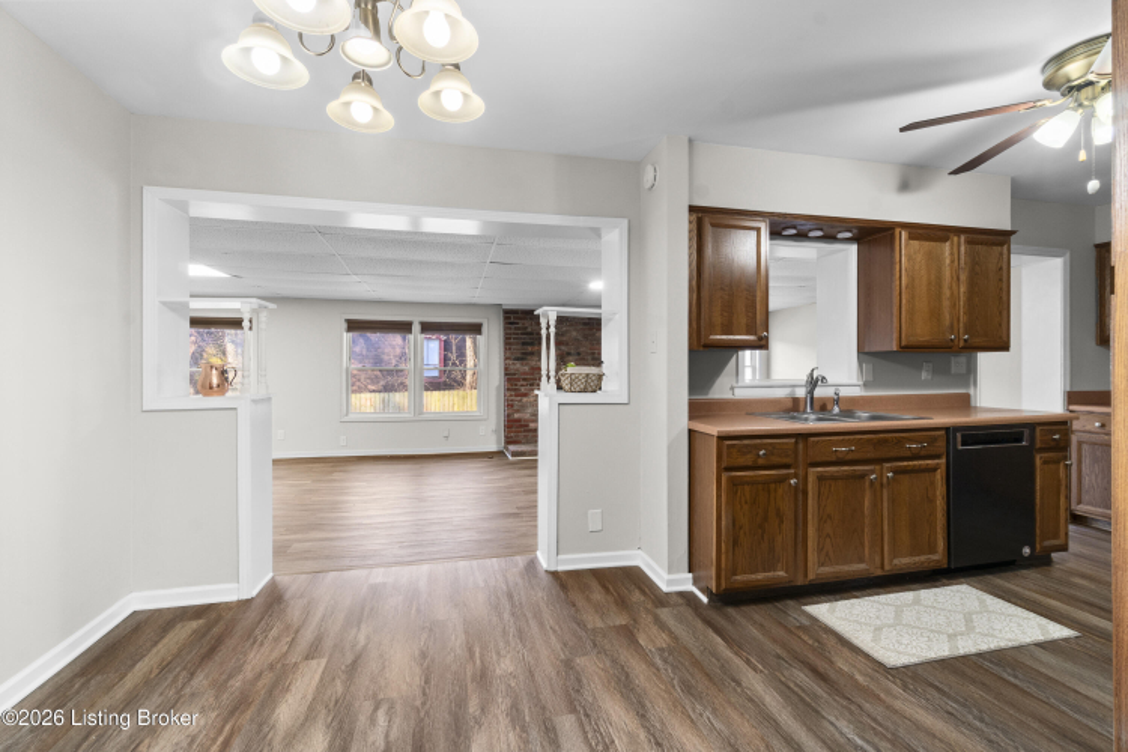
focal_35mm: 15
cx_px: 564
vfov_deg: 77.3
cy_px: 376
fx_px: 470
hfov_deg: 100.4
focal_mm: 10
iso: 400
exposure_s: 1/1.25
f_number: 11
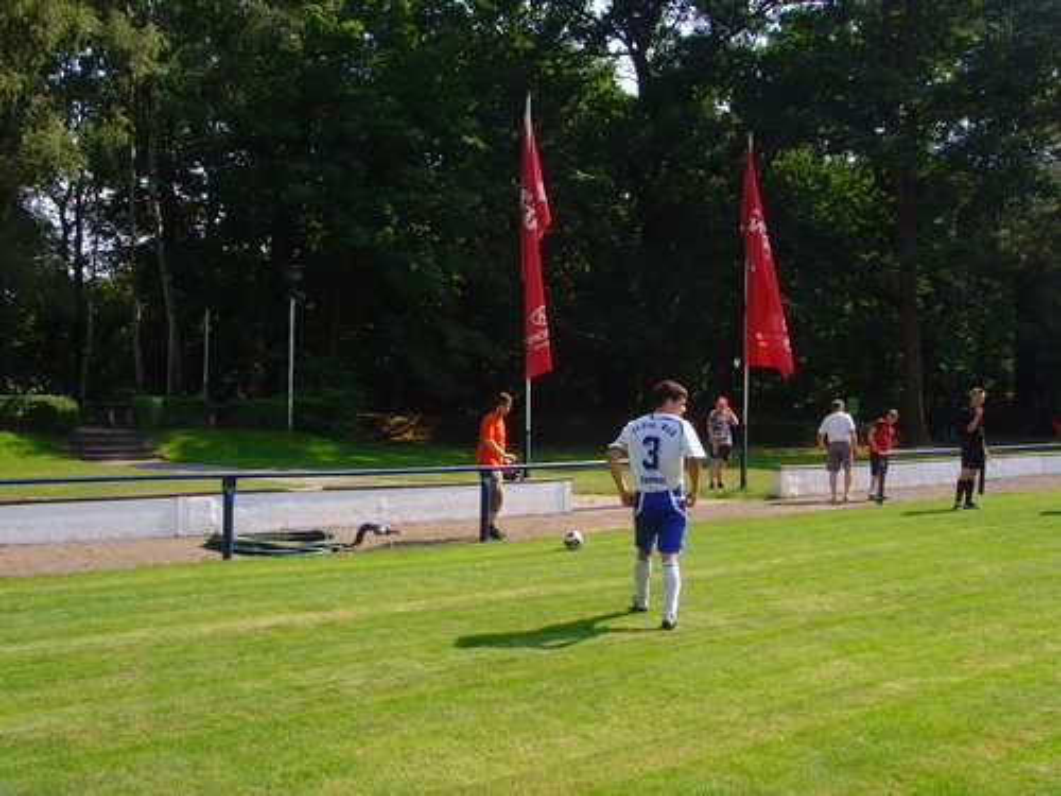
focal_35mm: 39
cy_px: 398
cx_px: 530
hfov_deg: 47.9
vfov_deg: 36.8
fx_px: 1195
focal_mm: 6.6
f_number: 6.3
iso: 80
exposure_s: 1/180
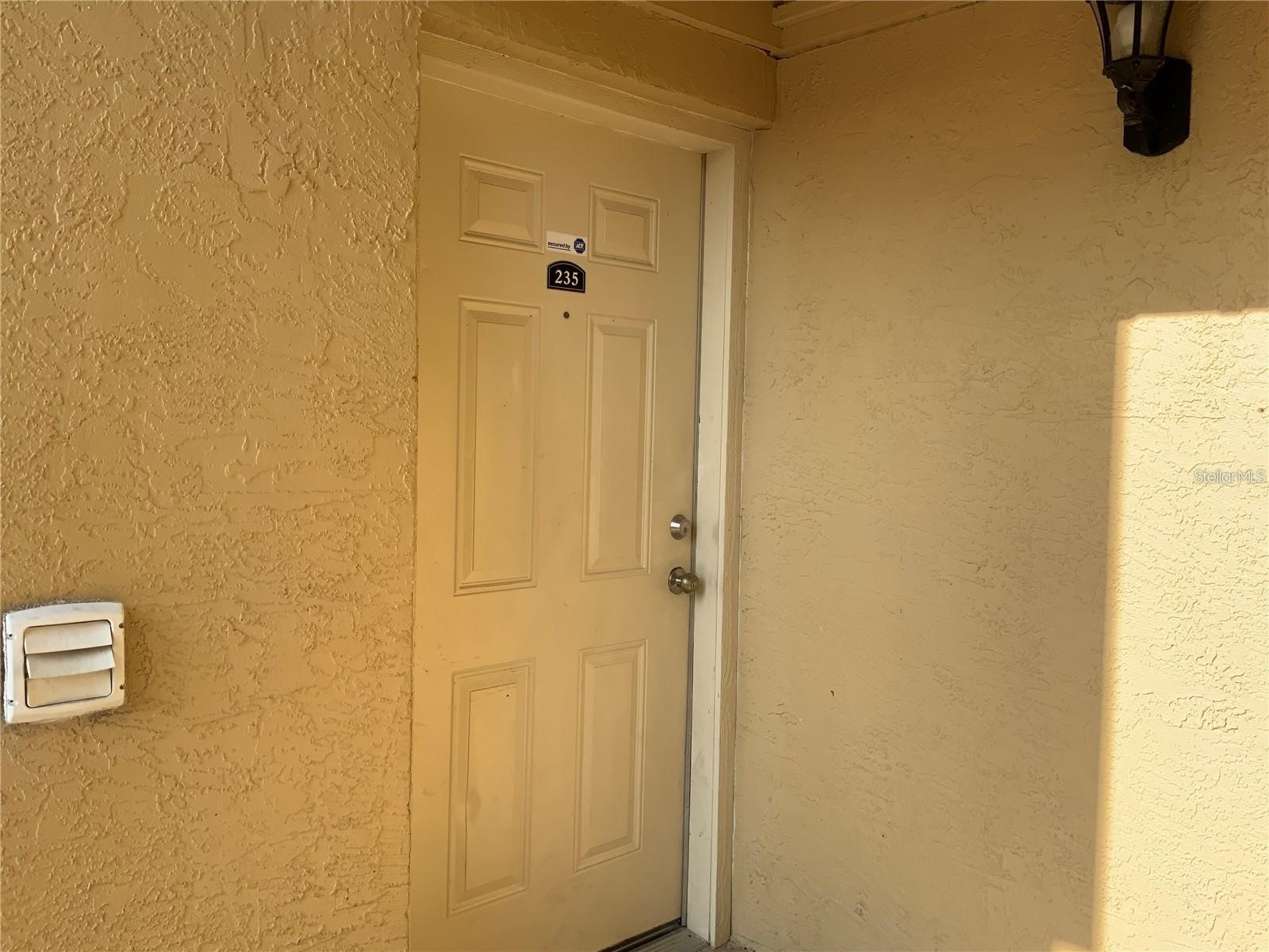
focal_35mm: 29
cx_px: 634
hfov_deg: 61.7
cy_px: 476
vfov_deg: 48.2
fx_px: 1063
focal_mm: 3
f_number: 1.8
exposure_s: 1/454
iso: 16
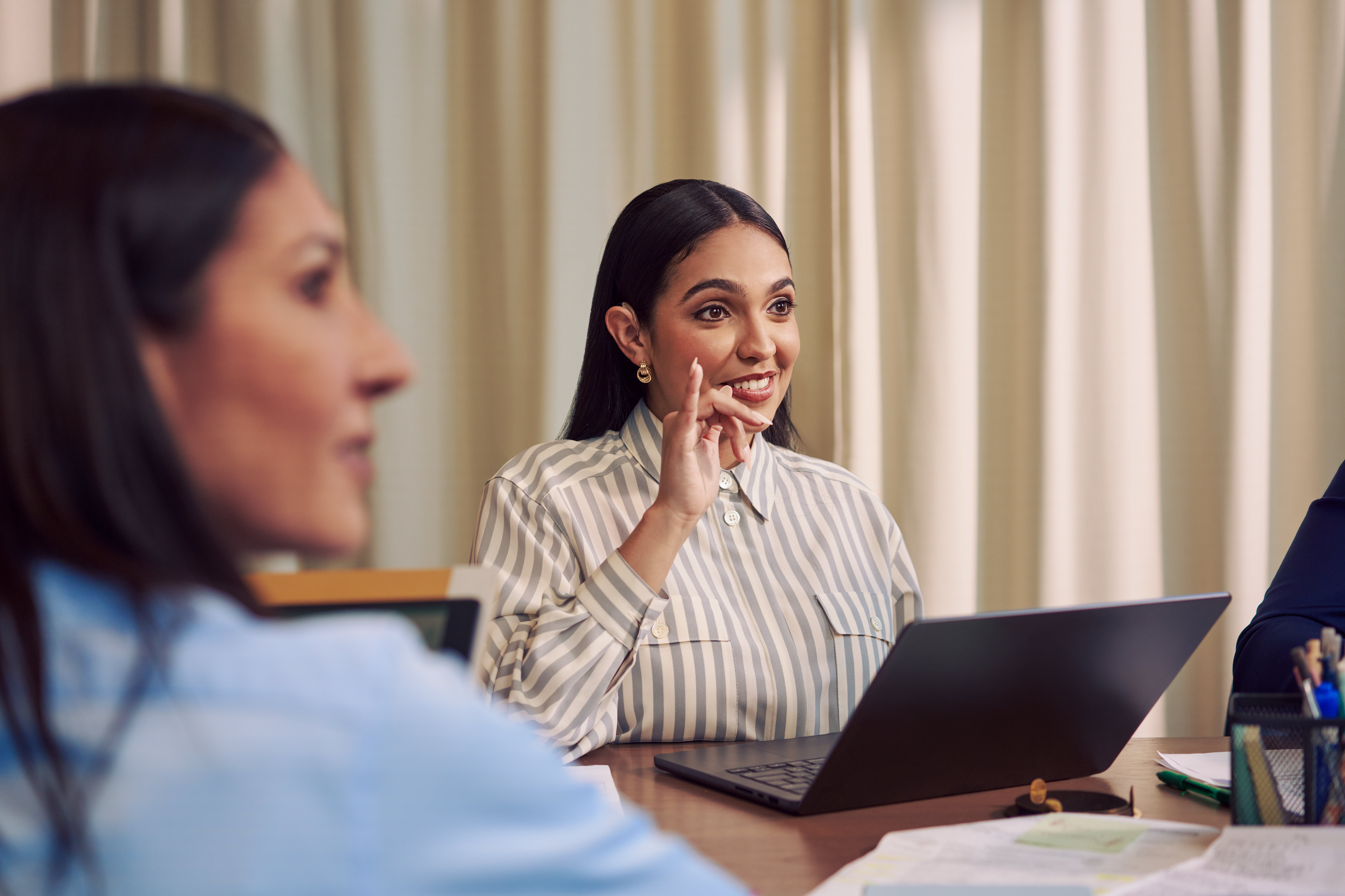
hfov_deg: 36.2
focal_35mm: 55
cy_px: 448
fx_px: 2055
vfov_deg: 24.6
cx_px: 672
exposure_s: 1/800
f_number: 2.8
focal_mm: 55
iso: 500
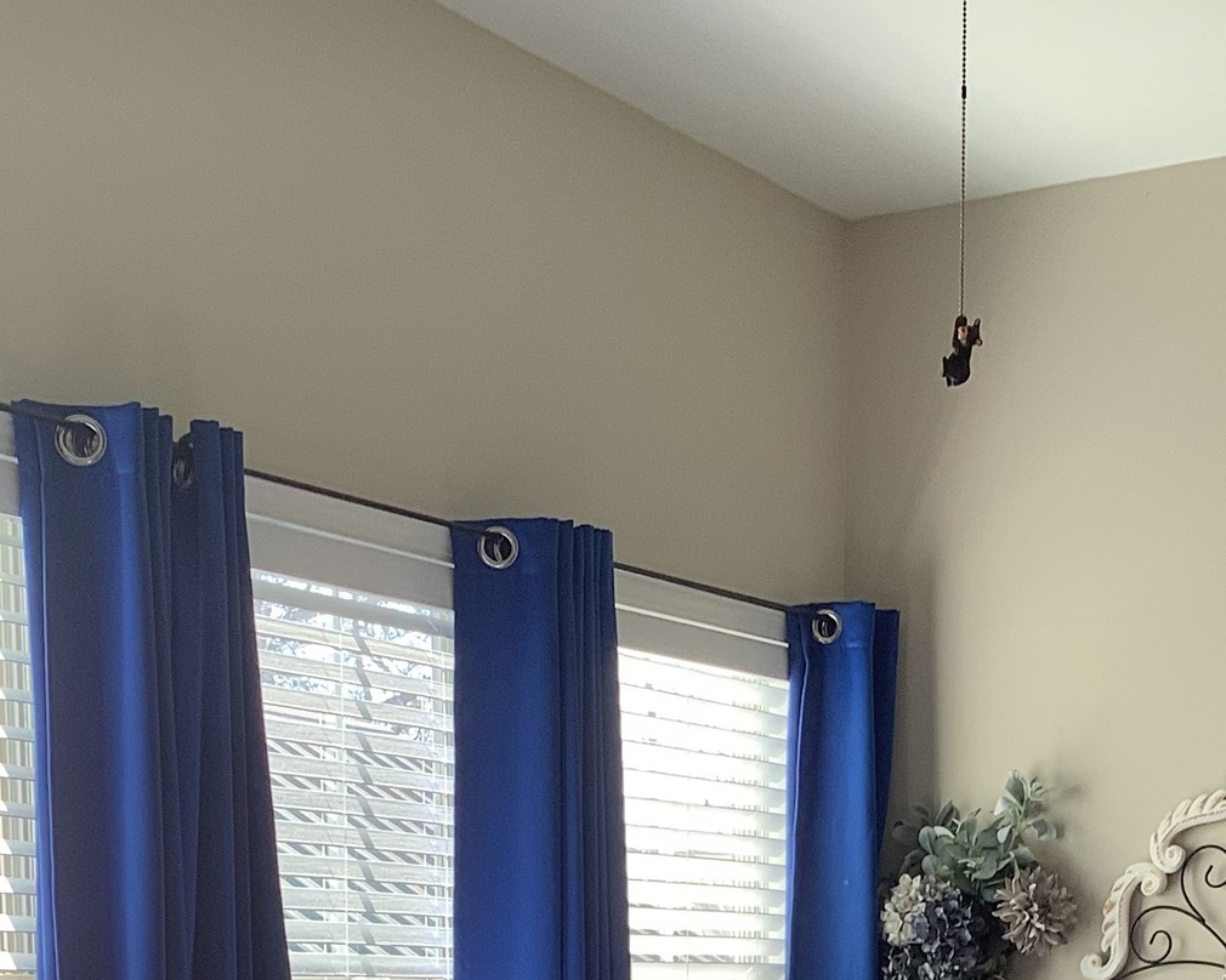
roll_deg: +0.8
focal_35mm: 69
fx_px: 2504
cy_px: 1253
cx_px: 819
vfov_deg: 20.4
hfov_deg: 27.3
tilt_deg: -7.8
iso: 50
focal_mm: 3.3
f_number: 2.4
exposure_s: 1/120
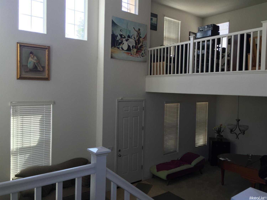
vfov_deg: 48.2
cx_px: 134
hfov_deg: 61.7
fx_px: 224
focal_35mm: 29
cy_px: 100
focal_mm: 4.15
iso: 40
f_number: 2.2
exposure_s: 1/120
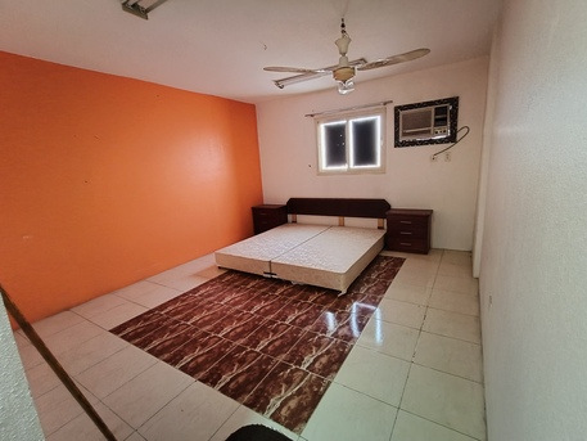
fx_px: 271
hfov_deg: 94.5
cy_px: 220
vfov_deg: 78.1
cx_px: 294
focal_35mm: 16
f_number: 2.2
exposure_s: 1/11.1
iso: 800
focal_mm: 1.68
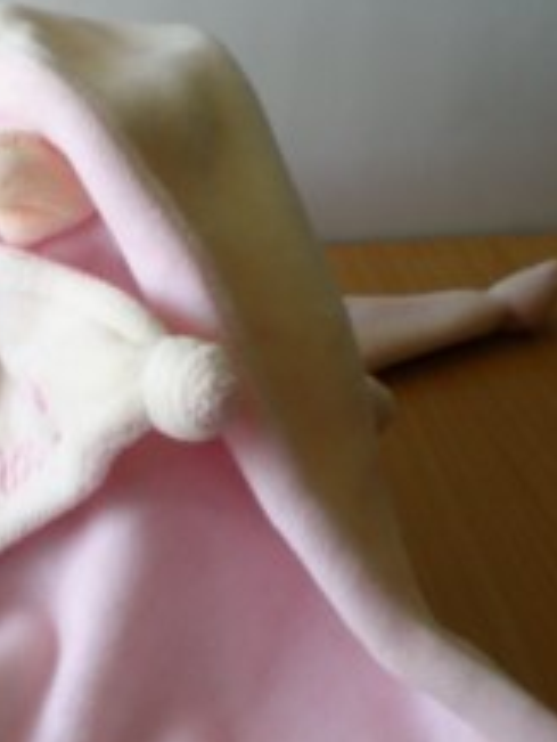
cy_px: 523
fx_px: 1950
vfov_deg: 21.4
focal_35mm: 91
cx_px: -48
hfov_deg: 15.8
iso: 75
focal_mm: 6.3
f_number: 3.1
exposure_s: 1/59.7
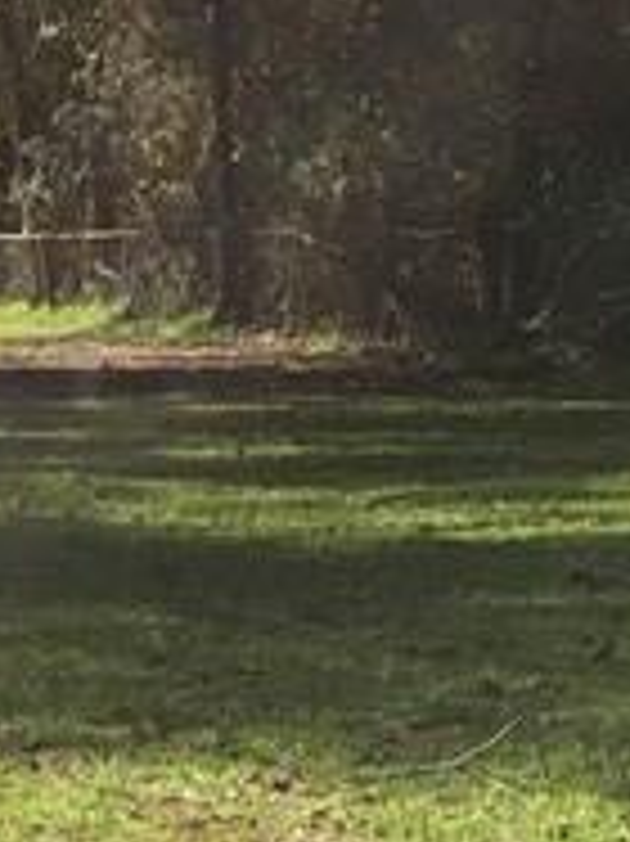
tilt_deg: -4.4
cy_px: 671
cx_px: -698
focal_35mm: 159
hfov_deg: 8.7
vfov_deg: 12.4
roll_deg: +1.9
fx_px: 3863
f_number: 2.2
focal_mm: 4.15
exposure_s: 1/1014
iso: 32
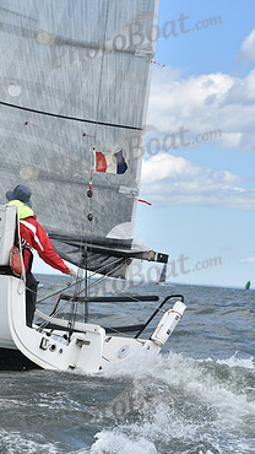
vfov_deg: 14.5
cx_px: -13
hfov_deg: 8.1
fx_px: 1780
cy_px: 231
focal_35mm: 148
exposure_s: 1/1250
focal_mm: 90
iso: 320
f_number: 7.1
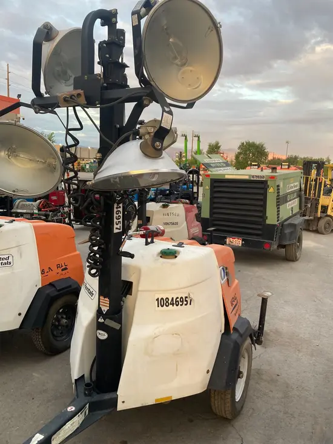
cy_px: 222
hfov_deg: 49.8
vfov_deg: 63.4
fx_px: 359
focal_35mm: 28
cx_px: 166
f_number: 1.8
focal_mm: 3.99
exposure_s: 1/121
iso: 64
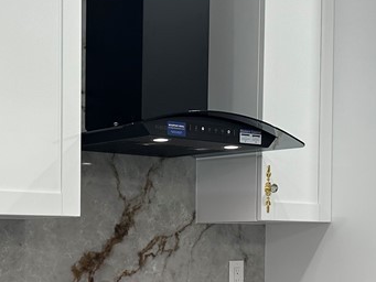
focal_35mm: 72
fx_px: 782
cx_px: 69
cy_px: 248
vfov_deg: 20.1
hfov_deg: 26.5
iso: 125
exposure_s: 1/120
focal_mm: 6.86
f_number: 1.78
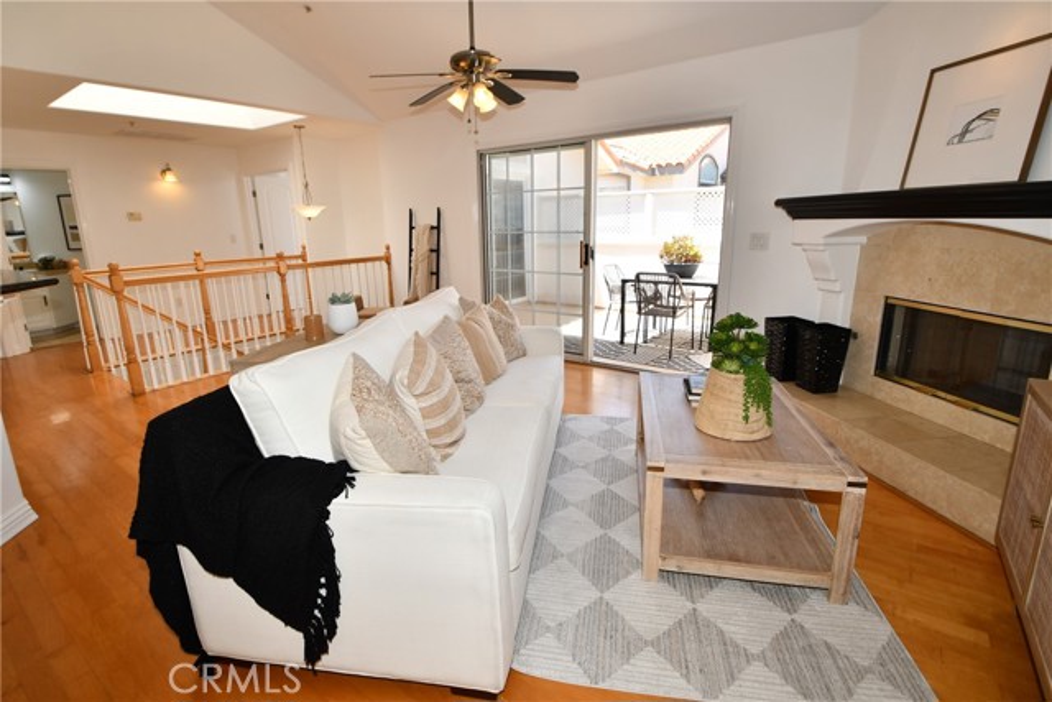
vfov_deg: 73.8
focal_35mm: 16
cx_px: 526
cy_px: 351
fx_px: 468
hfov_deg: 96.7
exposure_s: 1/125
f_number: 5.6
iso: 140
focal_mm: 11
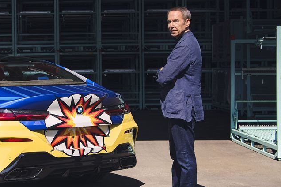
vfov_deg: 15.5
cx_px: 43
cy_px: 83
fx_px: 687
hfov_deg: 22.7
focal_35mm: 88
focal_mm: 35
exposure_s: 1/320
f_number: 4.5
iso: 200
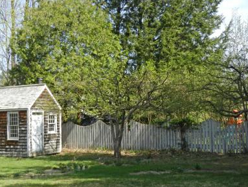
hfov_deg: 38.1
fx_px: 359
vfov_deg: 29.1
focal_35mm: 50
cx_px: 131
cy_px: 86
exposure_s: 1/640
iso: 160
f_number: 3.8
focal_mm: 5.9
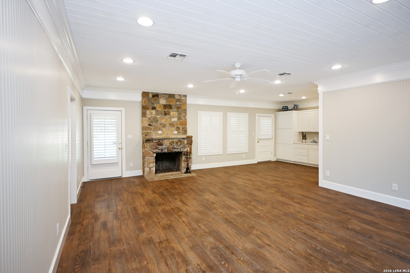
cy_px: 136
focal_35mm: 18
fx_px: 205
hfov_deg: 90.0
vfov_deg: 67.4
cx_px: 205
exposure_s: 1/20
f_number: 3.5
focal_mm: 12
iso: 100
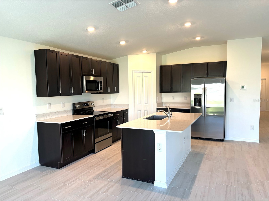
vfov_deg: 53.1
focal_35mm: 26
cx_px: 134
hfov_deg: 67.3
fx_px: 202
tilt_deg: -3.0
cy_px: 100
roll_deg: +0.6
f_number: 1.6
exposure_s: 1/120
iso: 125
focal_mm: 5.96
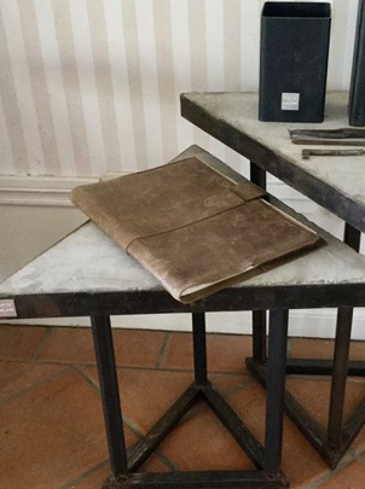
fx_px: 691
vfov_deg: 39.0
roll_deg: +2.0
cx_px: 248
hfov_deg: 29.3
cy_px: 256
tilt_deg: -31.8
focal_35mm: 49
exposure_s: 1/20
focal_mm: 3.3
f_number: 2.4
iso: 200
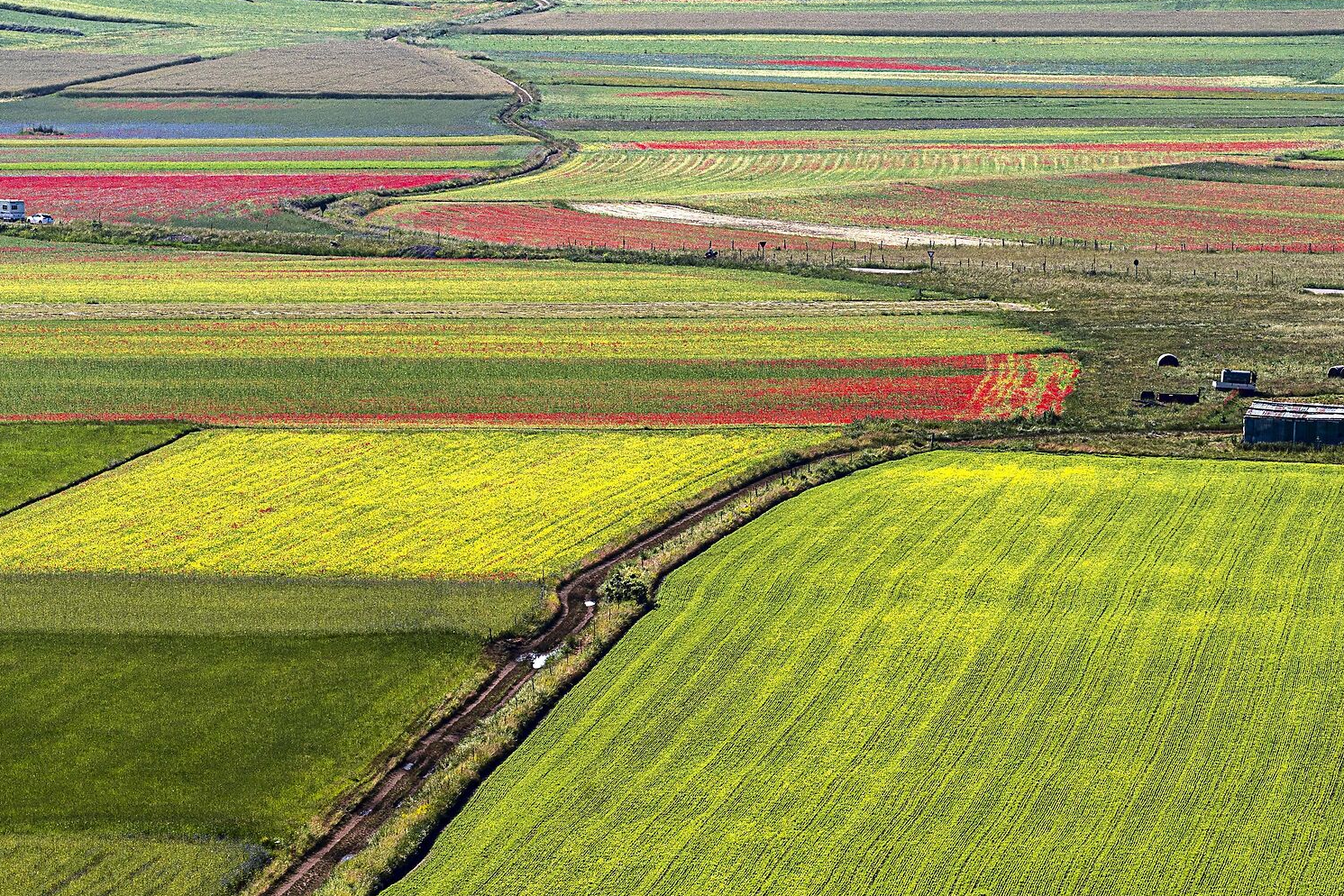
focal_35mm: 272
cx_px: 748
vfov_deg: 5.0
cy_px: 570
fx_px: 10172
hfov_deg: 7.6
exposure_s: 1/400
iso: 250
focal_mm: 169.3
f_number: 11
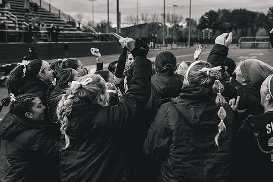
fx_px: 318
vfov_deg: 31.9
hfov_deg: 46.4
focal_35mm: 42
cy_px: 82
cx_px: 148
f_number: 2.8
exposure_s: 1/1600
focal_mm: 35
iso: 800
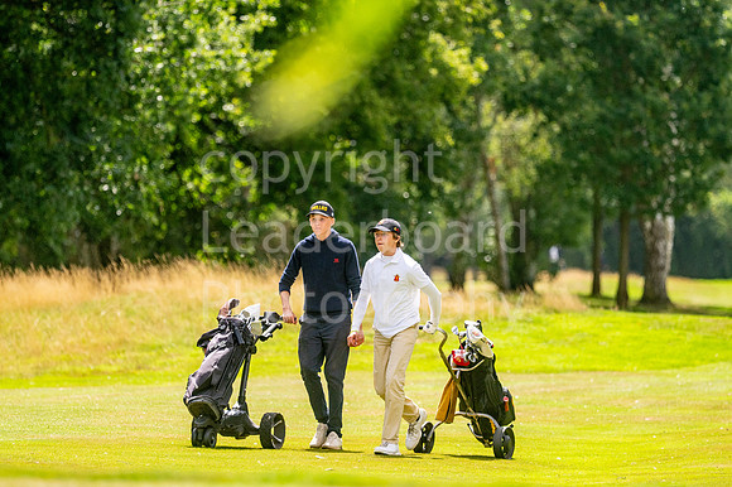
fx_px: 9144
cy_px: 244
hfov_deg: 4.6
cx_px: 366
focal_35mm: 450
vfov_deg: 3.1
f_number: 4
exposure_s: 1/3200
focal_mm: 300
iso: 320
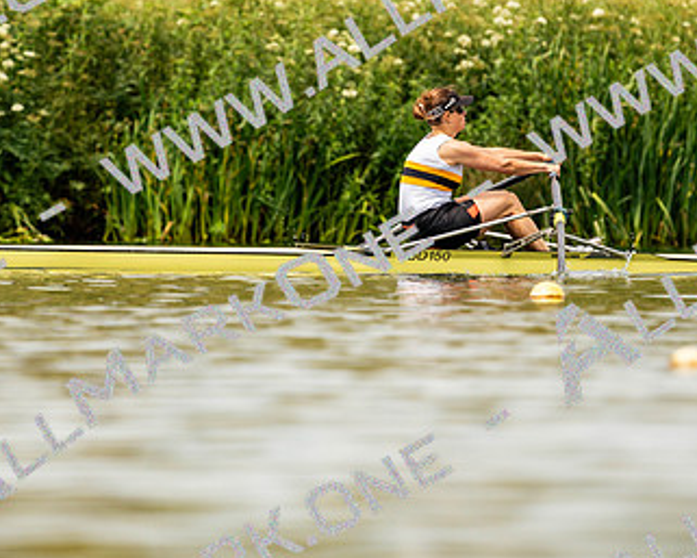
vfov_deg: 1.5
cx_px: 369
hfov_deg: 1.9
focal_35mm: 1018
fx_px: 21006
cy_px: 201
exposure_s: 1/2000
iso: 250
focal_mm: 600
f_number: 6.3
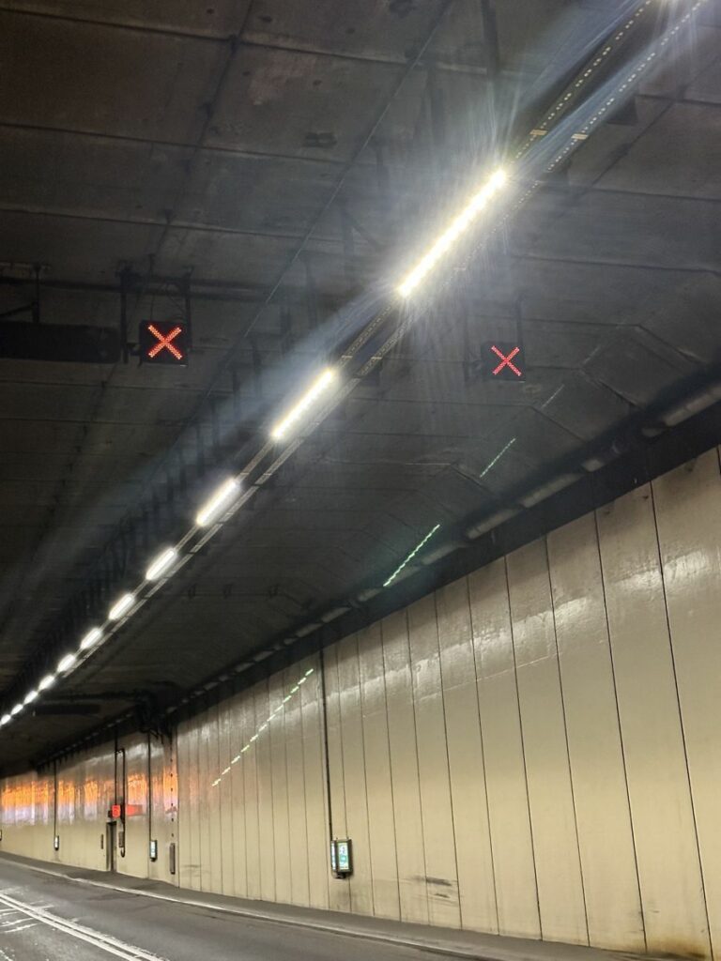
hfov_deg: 30.3
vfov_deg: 39.7
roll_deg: +3.7
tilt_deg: +15.7
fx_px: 1333
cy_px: 480
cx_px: 360
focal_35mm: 48
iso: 640
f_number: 1.78
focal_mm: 6.86
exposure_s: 1/25
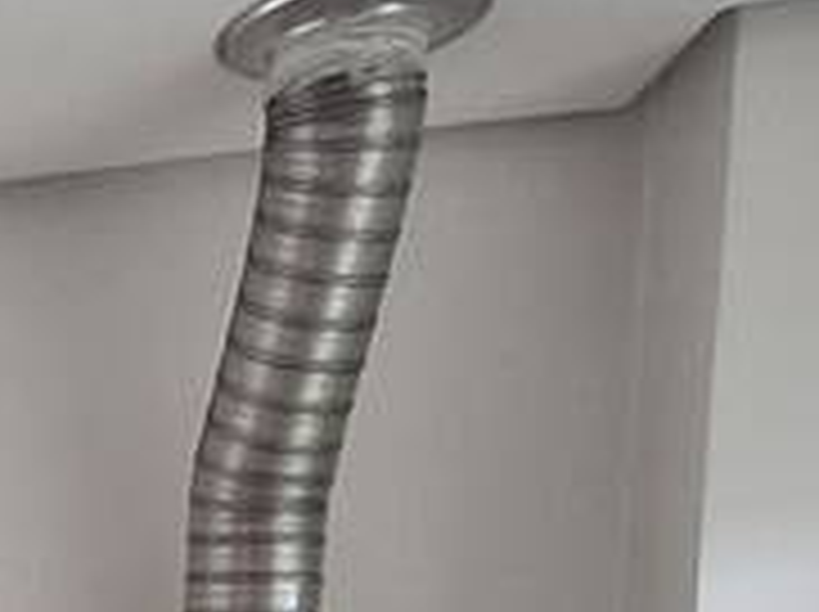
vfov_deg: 11.0
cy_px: 1656
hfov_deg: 14.4
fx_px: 2434
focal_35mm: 103
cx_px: -1012
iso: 64
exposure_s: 1/40
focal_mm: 1.74
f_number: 2.2
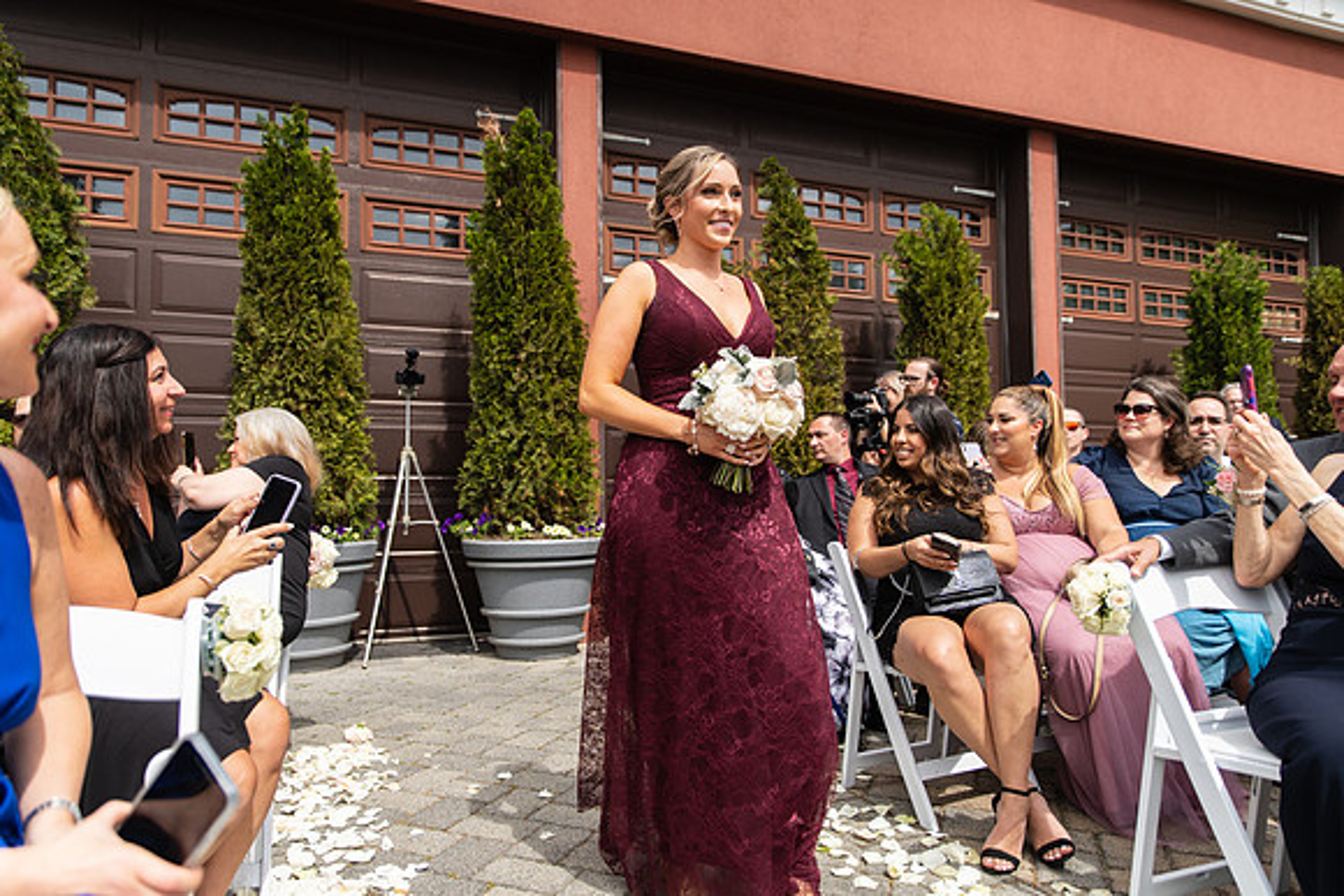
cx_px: 672
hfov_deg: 73.7
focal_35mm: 24
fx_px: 896
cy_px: 448
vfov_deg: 53.2
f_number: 2.8
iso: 125
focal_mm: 24
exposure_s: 1/1600
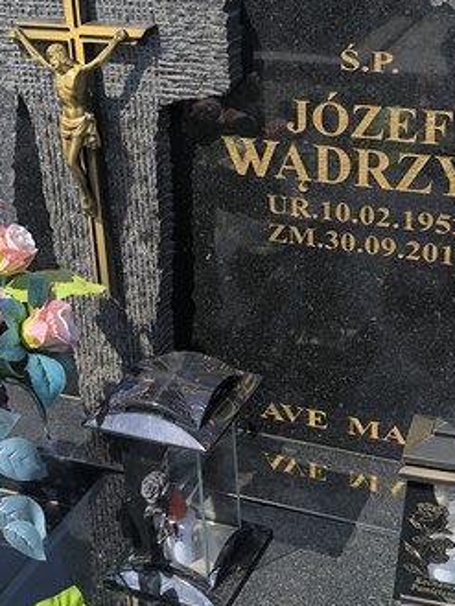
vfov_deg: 33.7
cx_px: 262
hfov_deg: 25.6
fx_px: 998
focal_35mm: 57
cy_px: 247
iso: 50
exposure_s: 1/1145
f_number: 1.65
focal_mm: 6.14
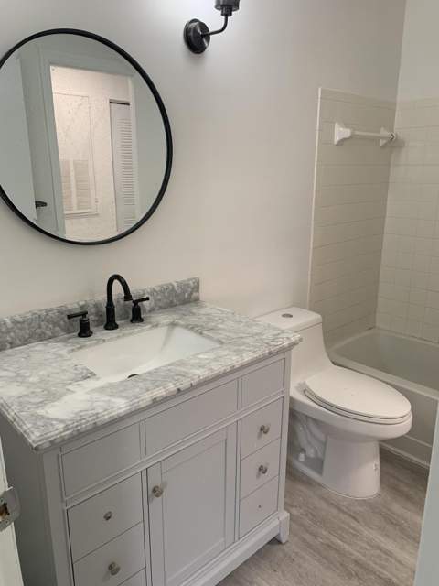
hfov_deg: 53.1
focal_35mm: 26
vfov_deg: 67.3
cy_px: 293
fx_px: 440
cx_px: 220
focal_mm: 4.25
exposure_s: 1/60
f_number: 1.8
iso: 64
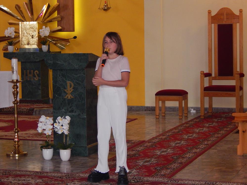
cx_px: 124
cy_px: 92
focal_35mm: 93
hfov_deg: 21.1
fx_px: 664
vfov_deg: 15.9
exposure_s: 1/30
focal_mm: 16.6
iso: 500
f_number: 4.4
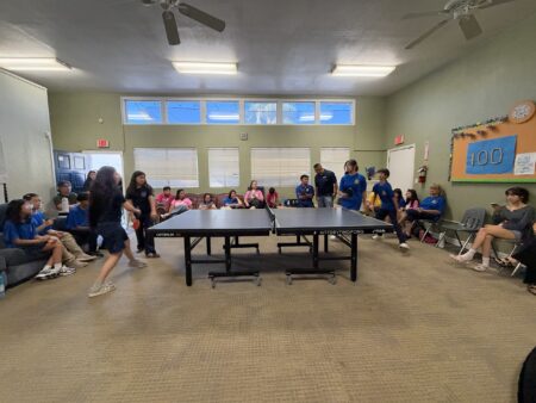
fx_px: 217
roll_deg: +0.3
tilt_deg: -5.2
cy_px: 202
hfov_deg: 102.0
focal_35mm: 14
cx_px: 268
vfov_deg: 85.7
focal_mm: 2.22
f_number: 2.2
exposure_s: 1/60
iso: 320
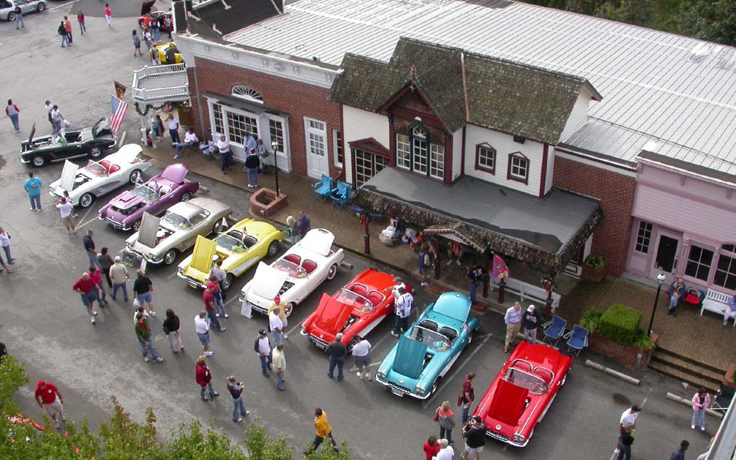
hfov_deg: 48.2
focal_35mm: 41
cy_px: 249
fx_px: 822
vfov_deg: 31.2
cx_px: 373
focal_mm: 7.85
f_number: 6
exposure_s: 1/240
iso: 100
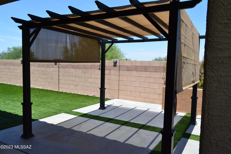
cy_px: 77
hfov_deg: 67.4
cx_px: 116
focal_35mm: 27
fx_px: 173
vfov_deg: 47.9
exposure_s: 1/400
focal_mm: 18
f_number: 11
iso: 400
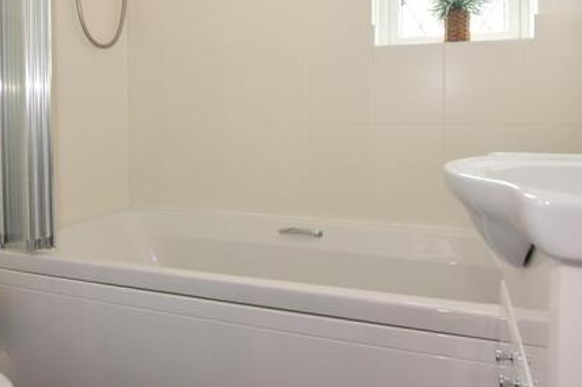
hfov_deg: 76.1
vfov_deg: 53.8
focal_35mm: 23
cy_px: 124
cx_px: 299
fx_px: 372
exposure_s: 1/20
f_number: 5.6
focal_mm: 10
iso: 400
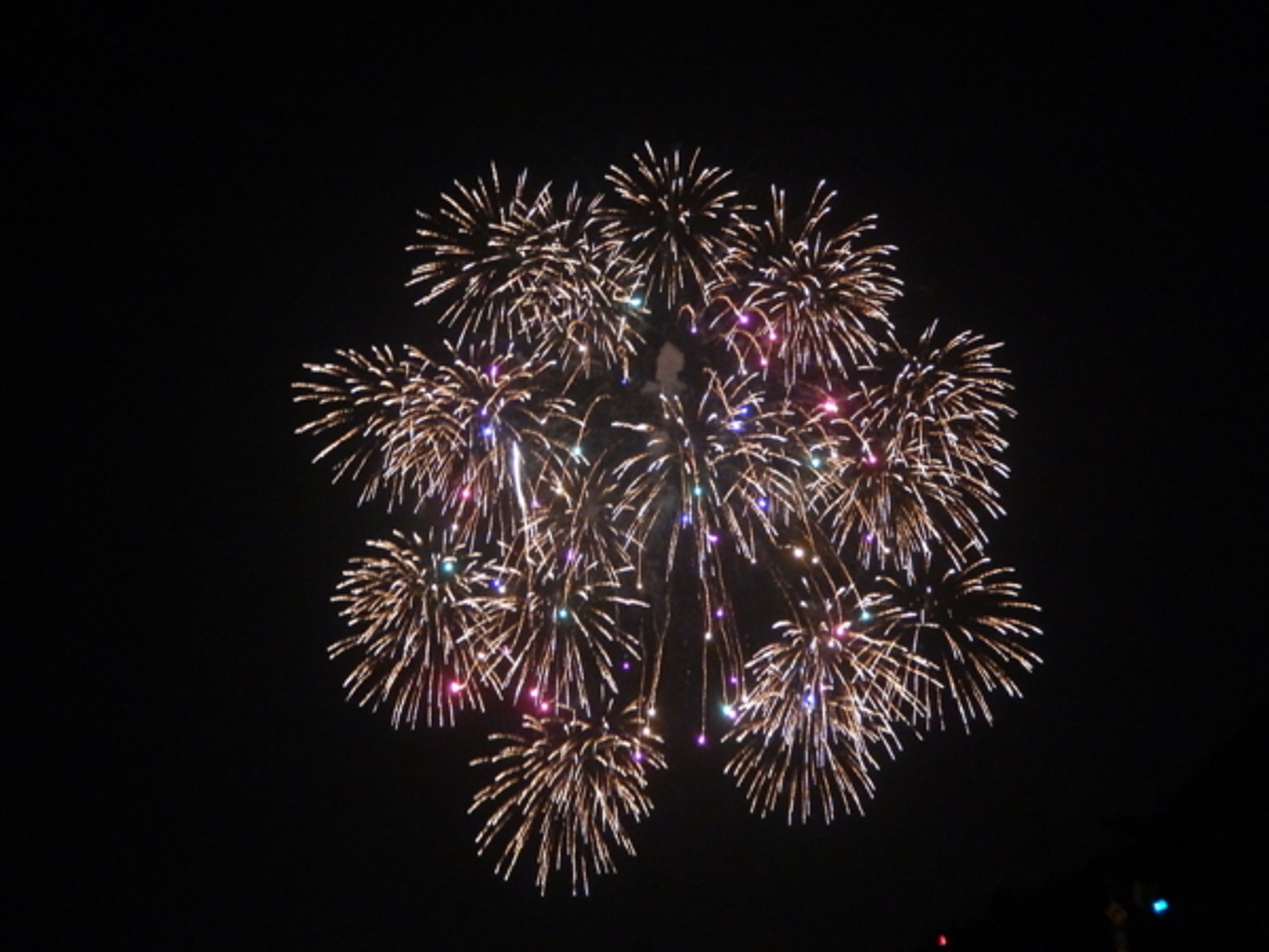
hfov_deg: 56.8
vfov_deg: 44.2
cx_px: 634
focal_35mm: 32
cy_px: 476
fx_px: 1173
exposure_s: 1/8
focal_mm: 5.7
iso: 1600
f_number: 3.8
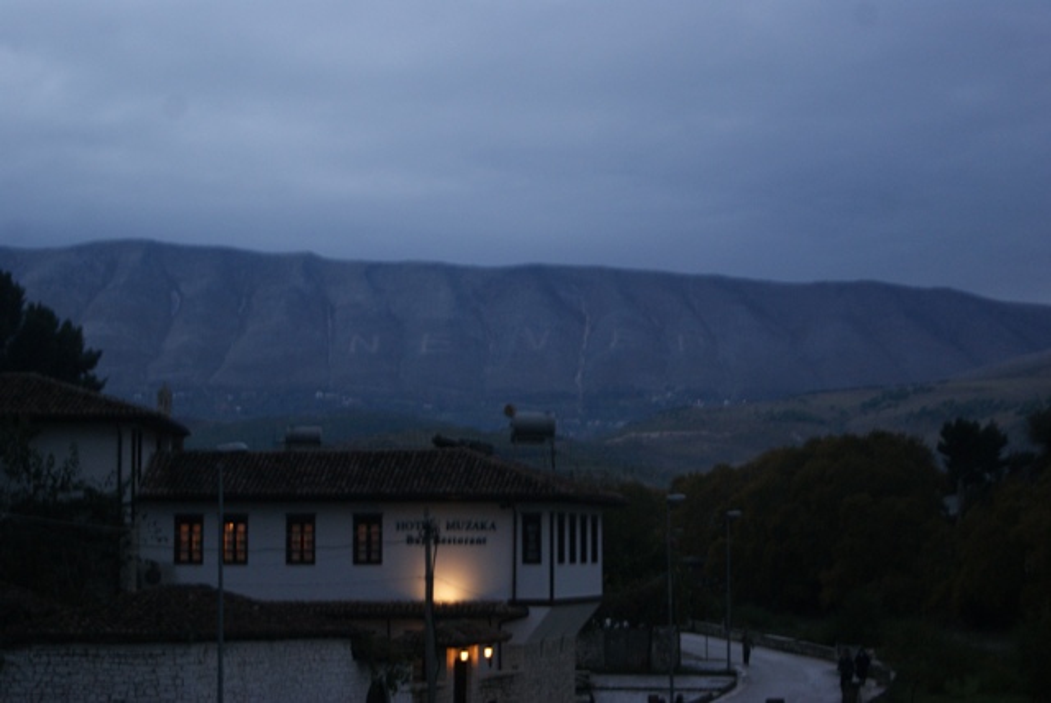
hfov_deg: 24.6
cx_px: 526
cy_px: 352
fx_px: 2411
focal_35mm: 82
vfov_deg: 16.6
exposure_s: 1/15
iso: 400
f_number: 5.6
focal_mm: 55
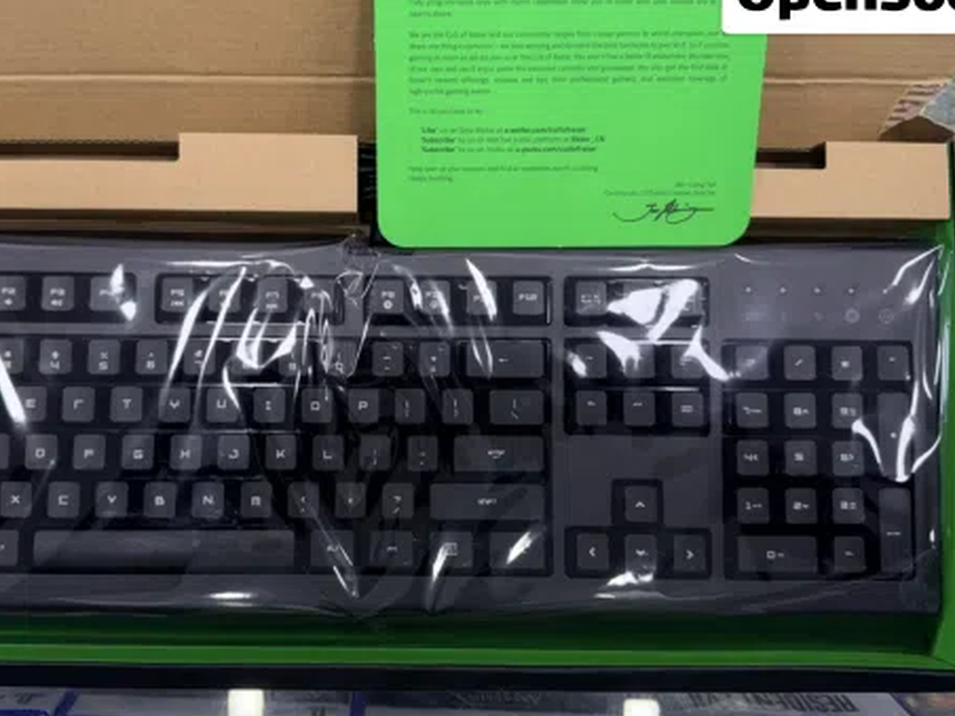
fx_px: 938
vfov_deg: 41.8
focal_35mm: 34
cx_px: 404
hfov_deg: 53.7
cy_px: 338
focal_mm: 6.76
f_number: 1.78
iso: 64
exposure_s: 1/246
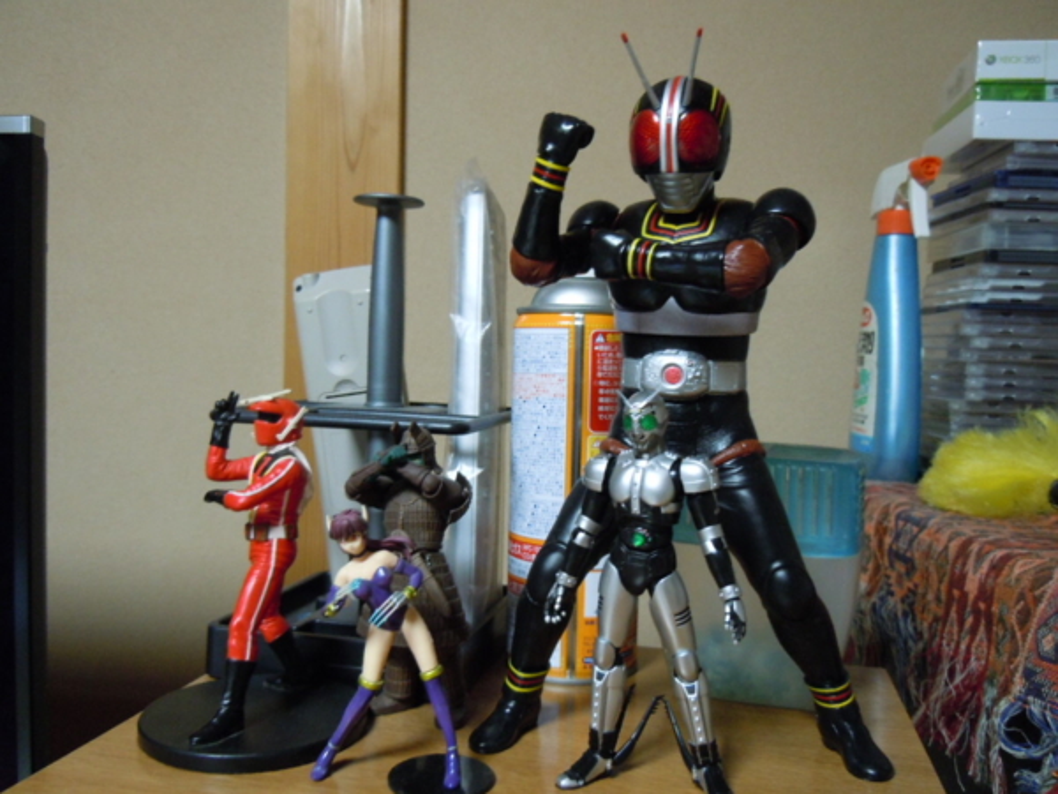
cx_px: 529
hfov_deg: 60.0
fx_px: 917
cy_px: 397
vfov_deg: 46.8
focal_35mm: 30
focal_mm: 5.4
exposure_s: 1/10
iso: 400
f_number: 3.5
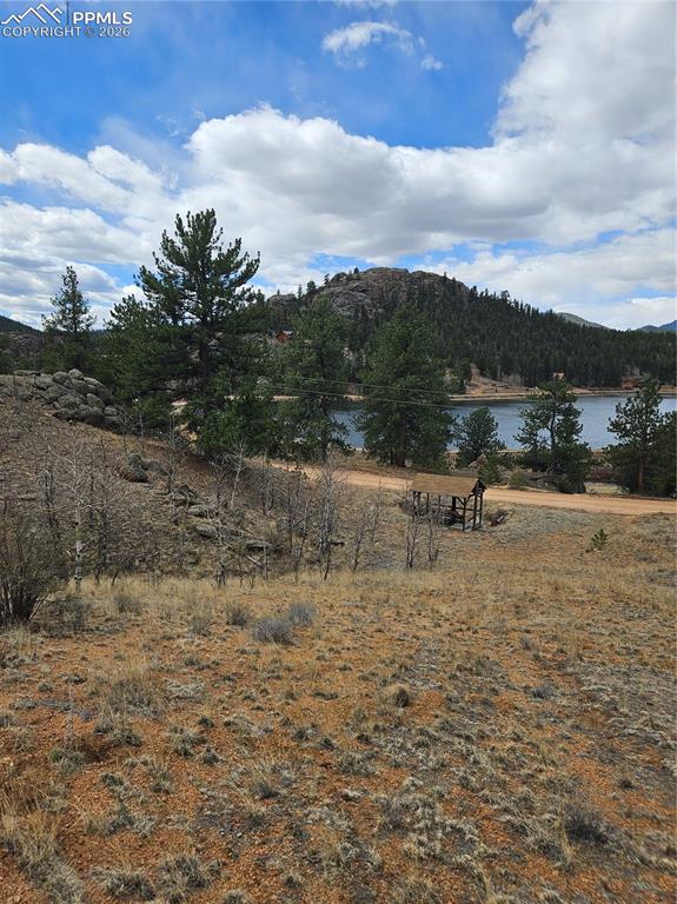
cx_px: 338
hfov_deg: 58.8
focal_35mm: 23
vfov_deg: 74.0
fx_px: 600
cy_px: 452
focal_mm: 5.4
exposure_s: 1/1714
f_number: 1.8
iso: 25
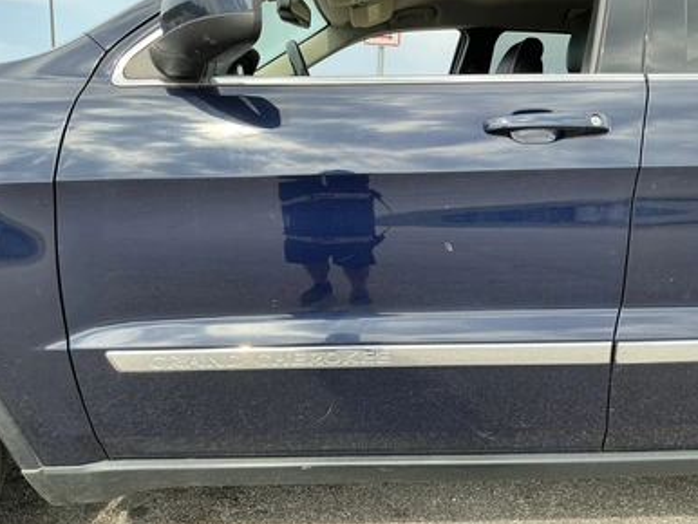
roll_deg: -2.9
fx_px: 585
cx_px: 354
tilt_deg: -10.3
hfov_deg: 61.6
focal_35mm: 29
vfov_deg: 48.3
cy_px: 266
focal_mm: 3
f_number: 1.8
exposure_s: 1/375
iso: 25
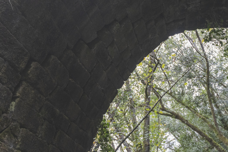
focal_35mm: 37
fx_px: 234
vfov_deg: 35.9
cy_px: 76
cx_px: 114
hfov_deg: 51.9
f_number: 3.5
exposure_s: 1/160
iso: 3200
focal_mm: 25
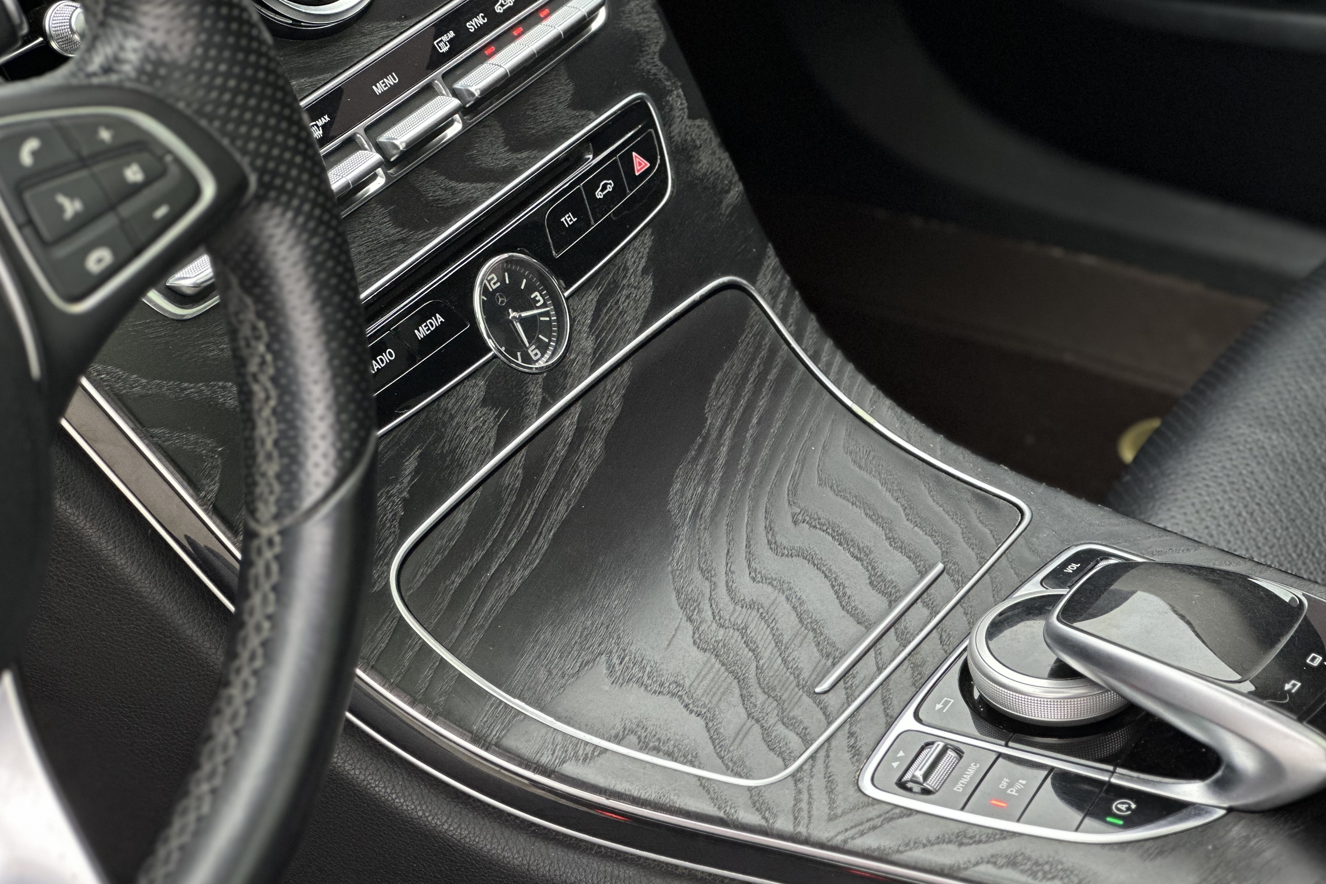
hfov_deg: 22.6
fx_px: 3315
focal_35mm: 90
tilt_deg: -32.9
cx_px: 731
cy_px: 459
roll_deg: +2.1
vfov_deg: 15.2
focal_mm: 9
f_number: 2.8
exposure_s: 1/50
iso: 125
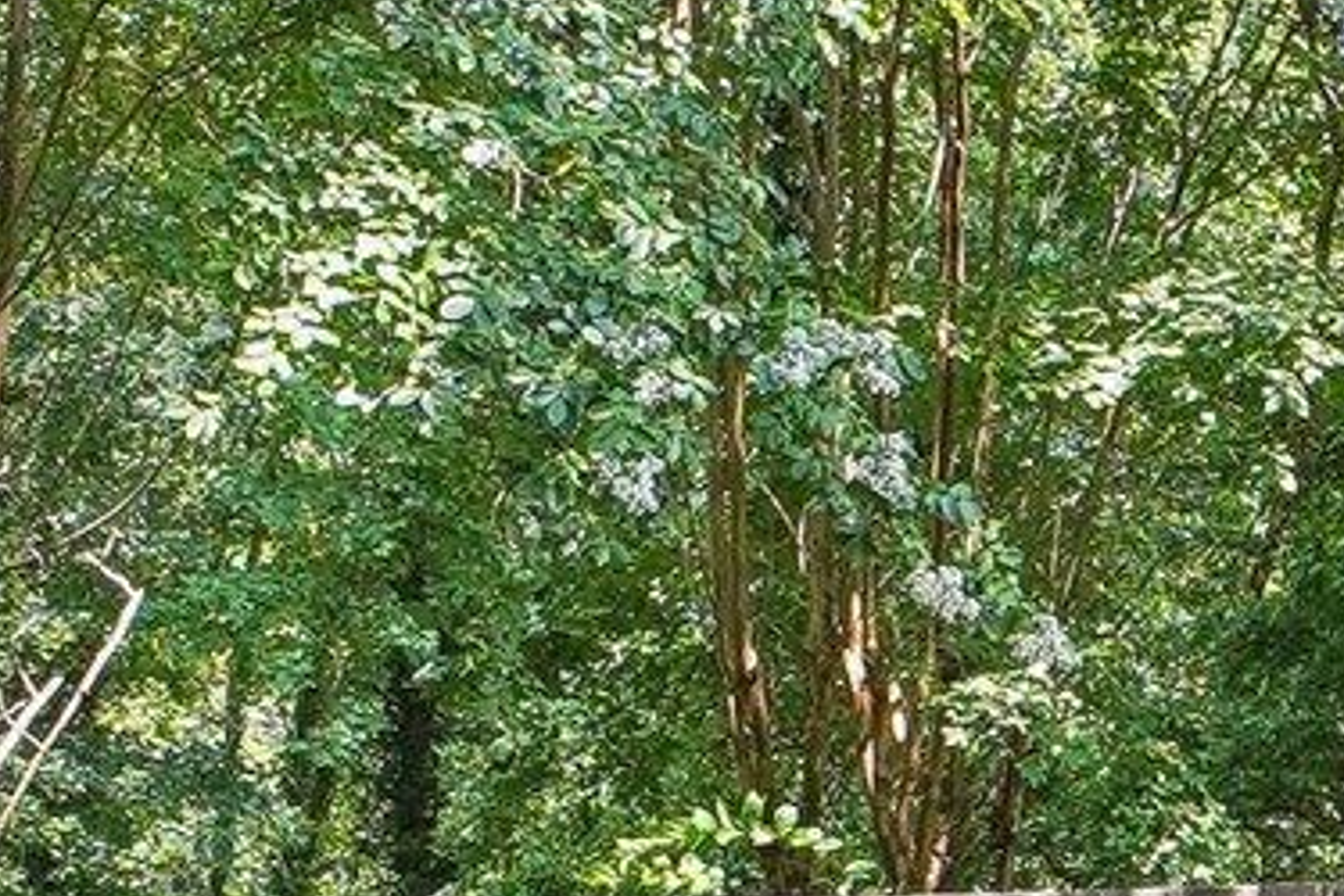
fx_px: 3061
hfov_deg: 20.5
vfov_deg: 16.6
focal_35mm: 82
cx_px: 2115
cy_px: 564
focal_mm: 10
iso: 400
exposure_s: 1/125
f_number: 8
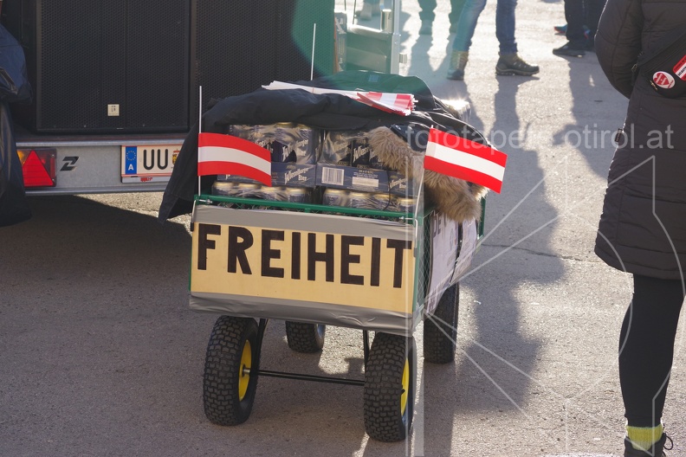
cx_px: 343
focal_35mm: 102
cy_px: 228
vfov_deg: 13.4
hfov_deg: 20.0
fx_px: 1944
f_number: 9
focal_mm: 67.5
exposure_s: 1/500
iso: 800
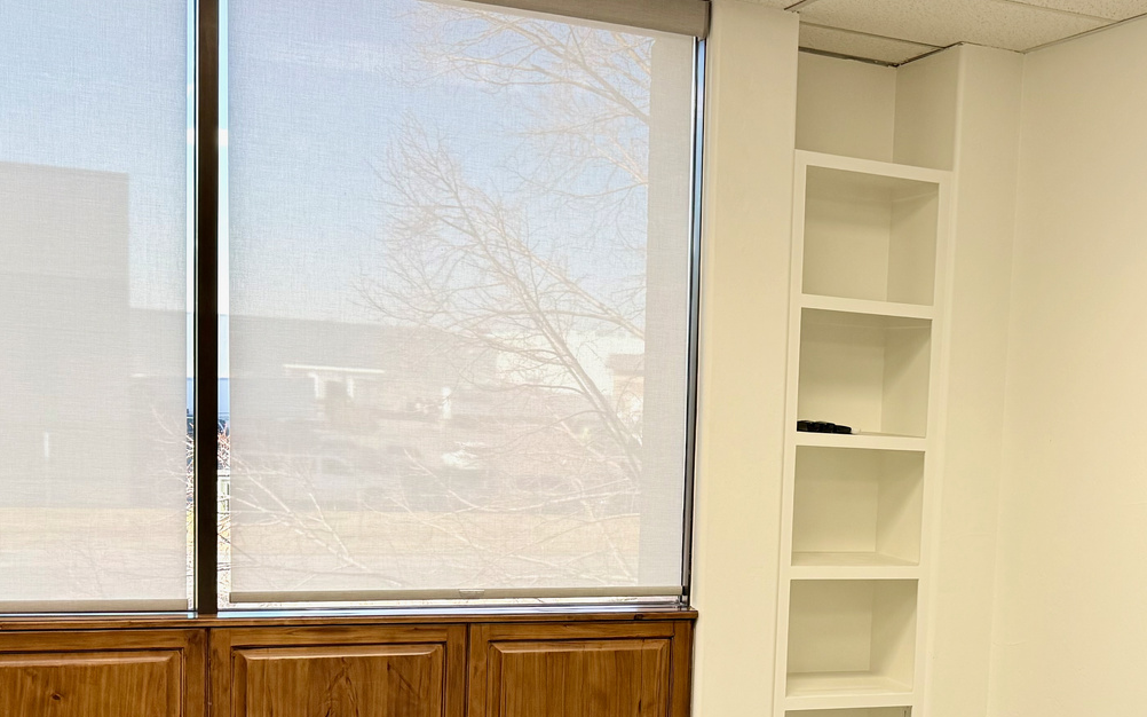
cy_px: 605
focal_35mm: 52
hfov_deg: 37.2
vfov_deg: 24.3
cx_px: 955
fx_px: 1625
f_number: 1.78
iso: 100
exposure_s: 1/120
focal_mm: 6.76
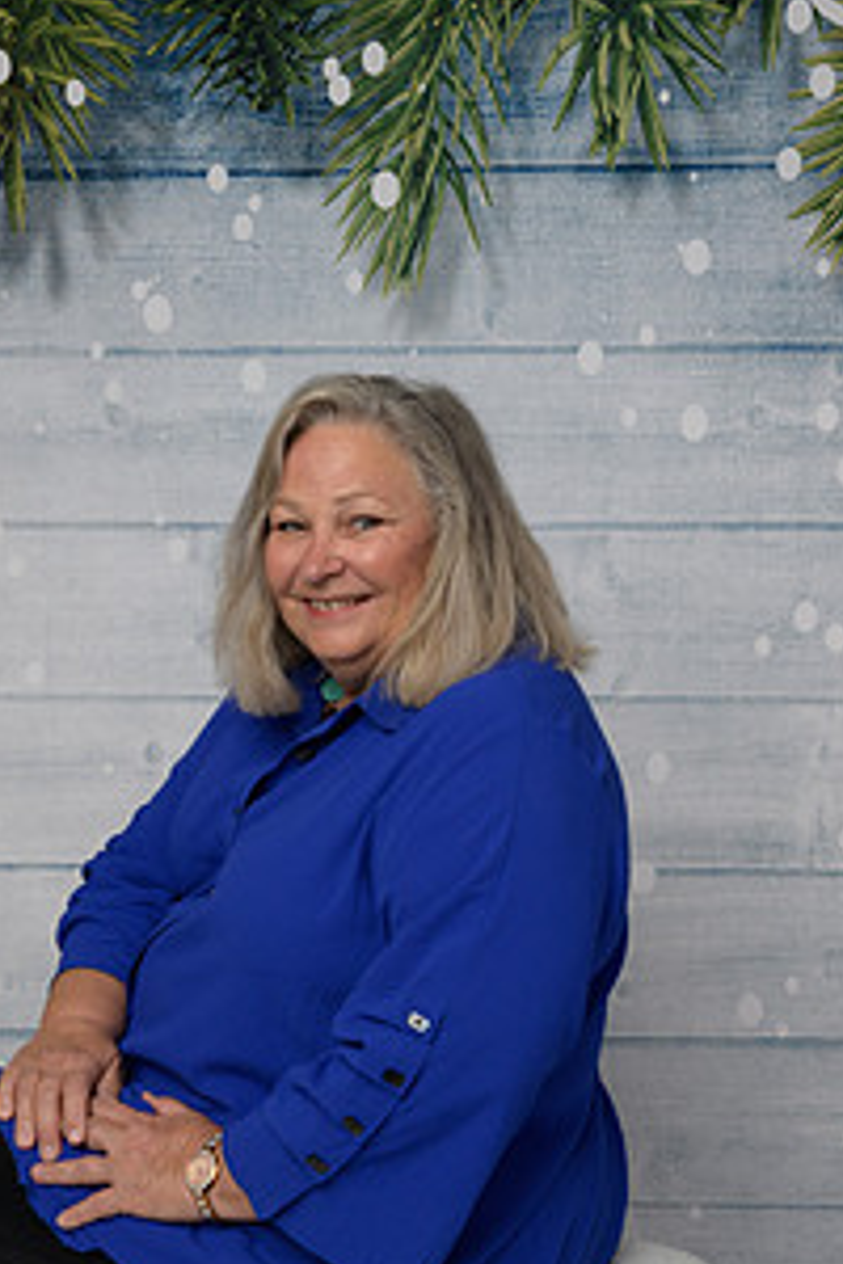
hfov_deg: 23.7
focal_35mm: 57
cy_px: 817
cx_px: 308
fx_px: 2002
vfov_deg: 34.8
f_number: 10
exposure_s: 1/125
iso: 400
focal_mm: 38
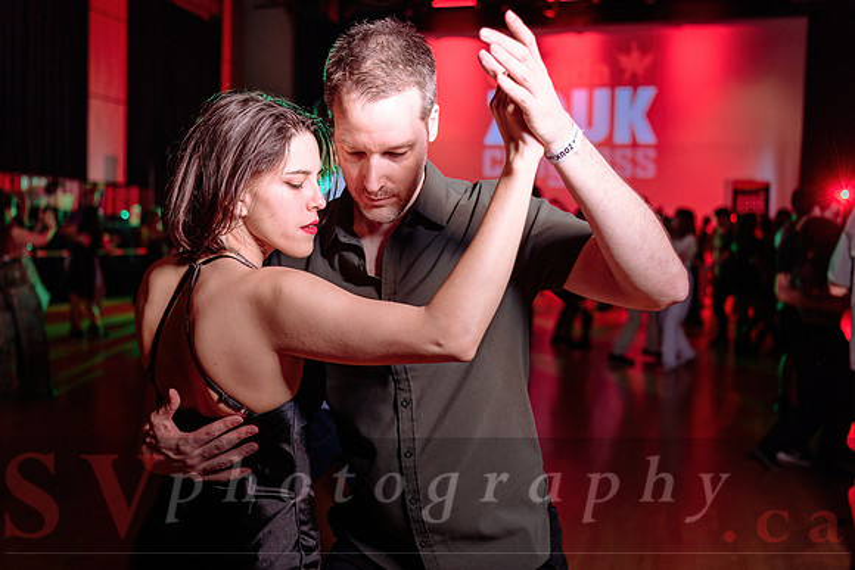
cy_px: 260
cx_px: 390
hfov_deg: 49.3
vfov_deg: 34.1
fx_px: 930
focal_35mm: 39
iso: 1250
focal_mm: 36
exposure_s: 1/60
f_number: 2.8
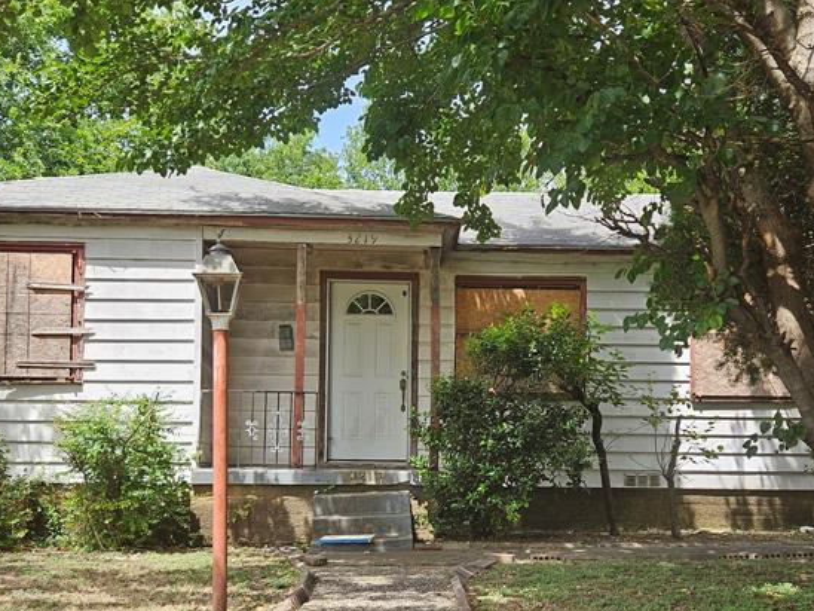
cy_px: 404
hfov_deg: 43.8
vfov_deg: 33.3
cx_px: 434
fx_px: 1011
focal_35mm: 43
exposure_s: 1/550
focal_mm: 5.4
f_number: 1.8
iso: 25
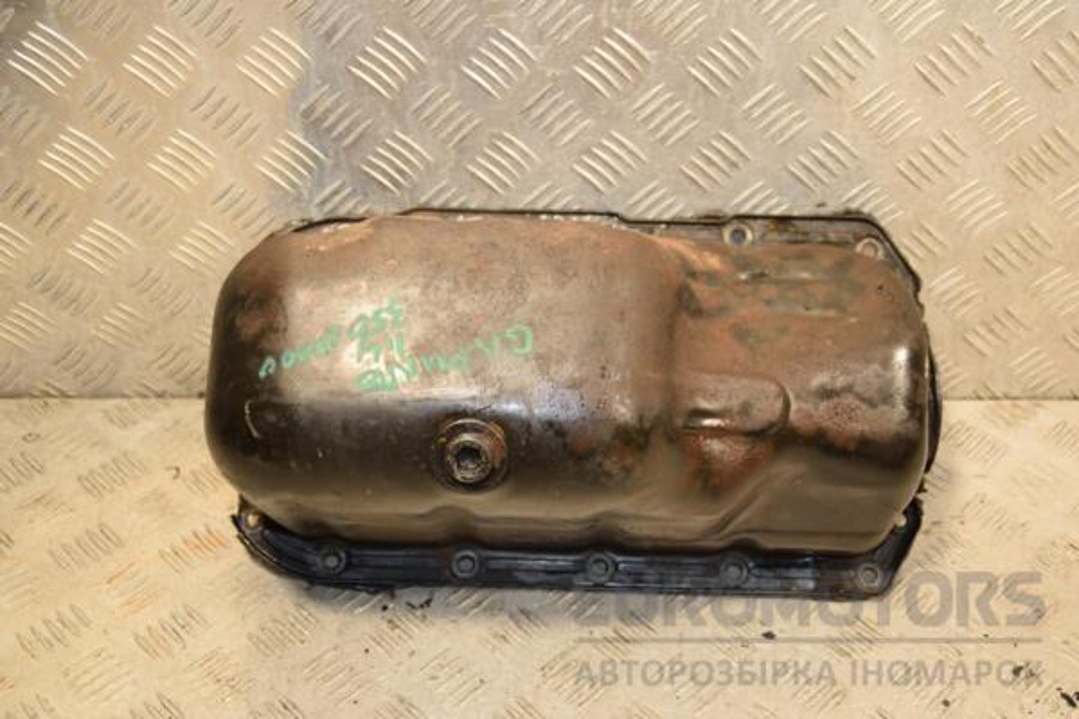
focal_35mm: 48
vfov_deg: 28.1
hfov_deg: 41.1
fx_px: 1439
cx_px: 540
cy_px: 360
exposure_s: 1/125
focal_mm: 32
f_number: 5
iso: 800
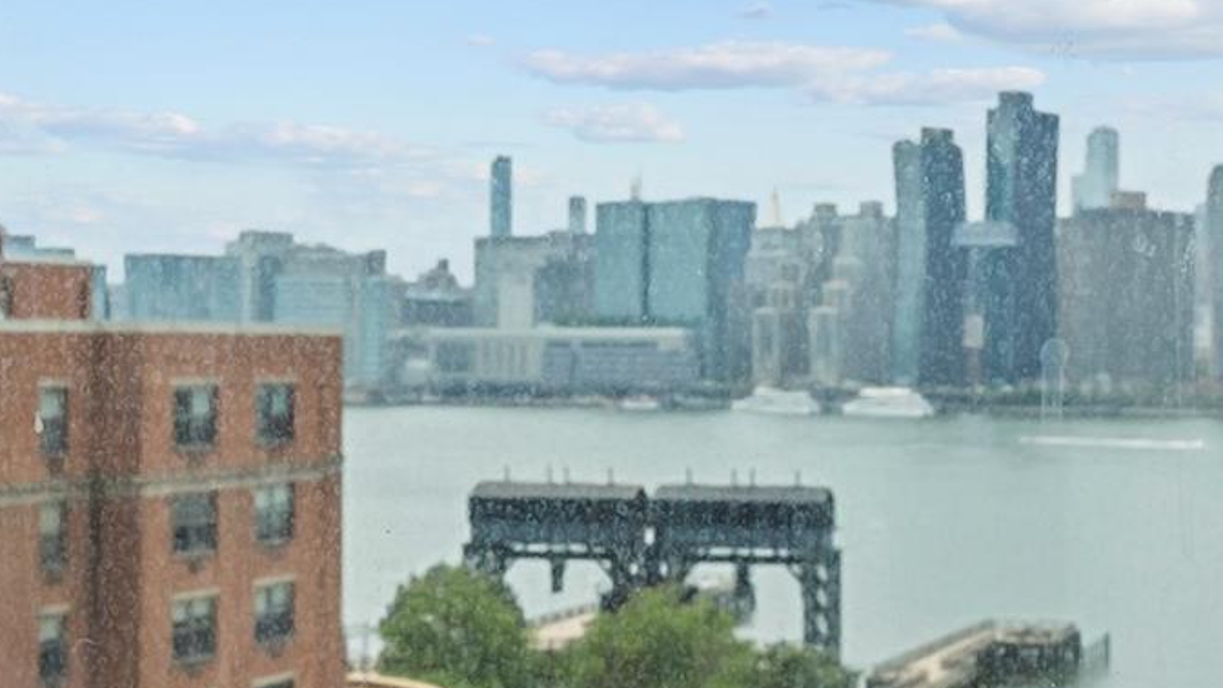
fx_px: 2173
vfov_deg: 18.0
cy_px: 239
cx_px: 846
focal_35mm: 67
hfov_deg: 31.1
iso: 640
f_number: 10
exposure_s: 1/200
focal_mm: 14
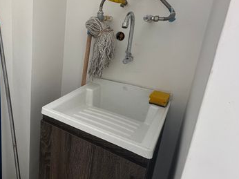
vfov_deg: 50.9
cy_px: 70
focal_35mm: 27
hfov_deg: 58.2
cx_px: 35
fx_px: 186
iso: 125
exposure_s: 1/99
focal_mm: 2.22
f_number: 2.2
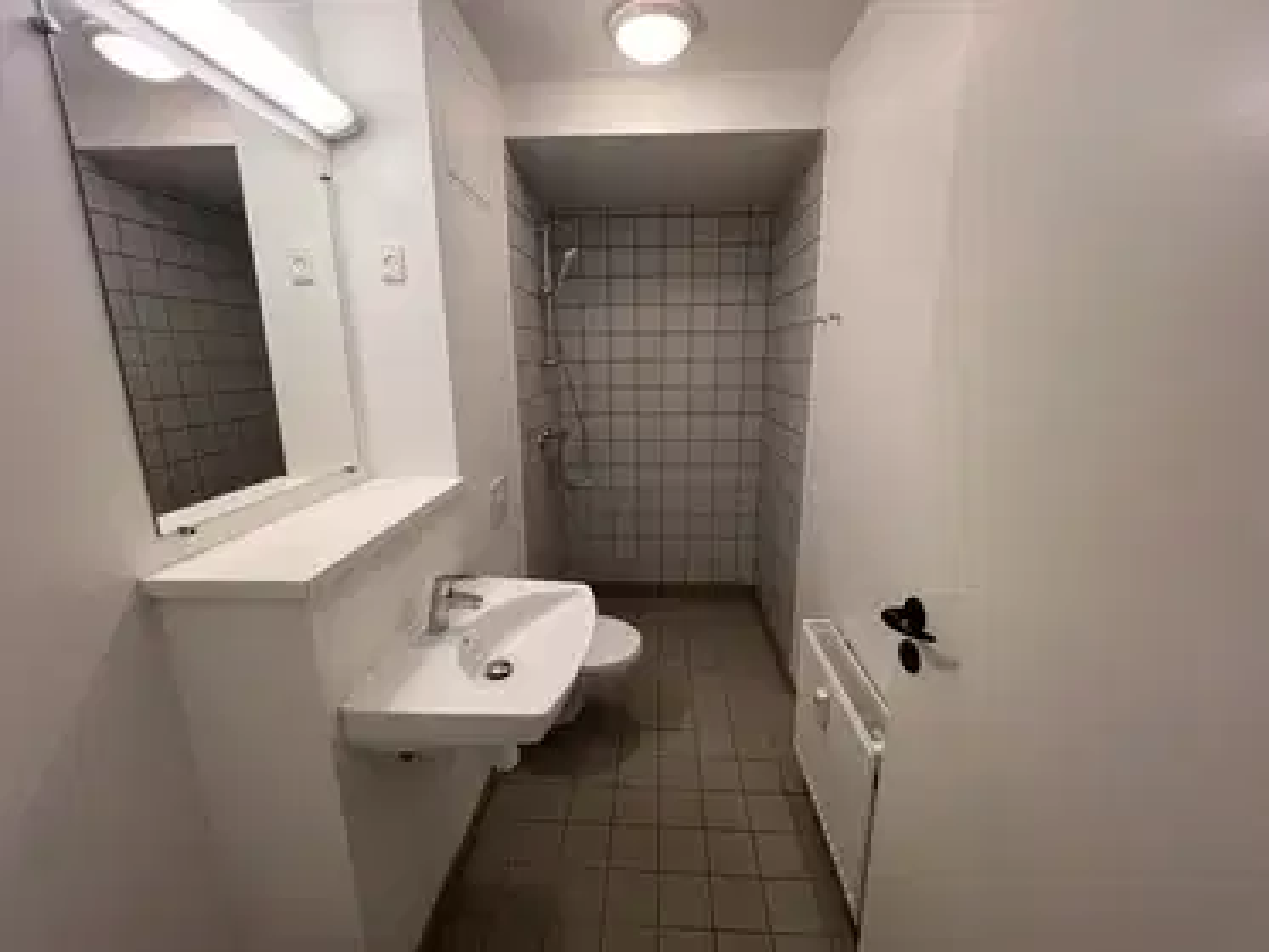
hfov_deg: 106.2
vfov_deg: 89.9
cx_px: 634
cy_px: 476
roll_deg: +0.5
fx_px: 477
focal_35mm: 13
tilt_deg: -12.8
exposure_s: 1/100
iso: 200
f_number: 1.8
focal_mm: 1.57
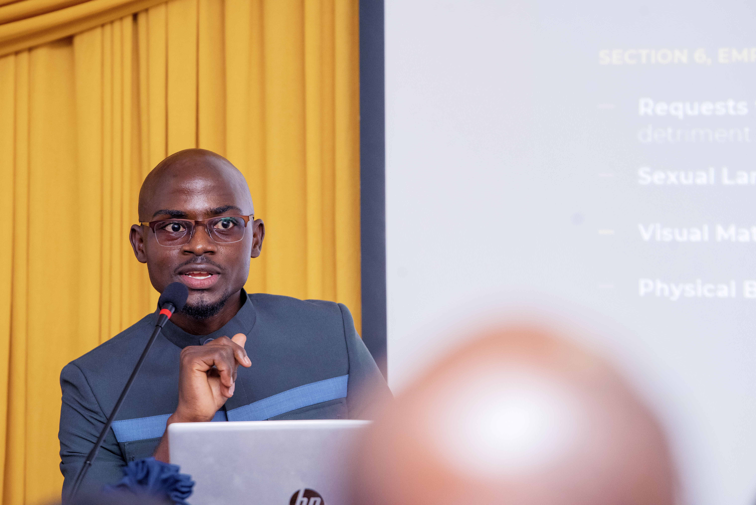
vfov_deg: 6.9
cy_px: 252
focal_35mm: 200
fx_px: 4201
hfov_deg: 10.3
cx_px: 378
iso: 3200
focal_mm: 200
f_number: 5
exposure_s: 1/125
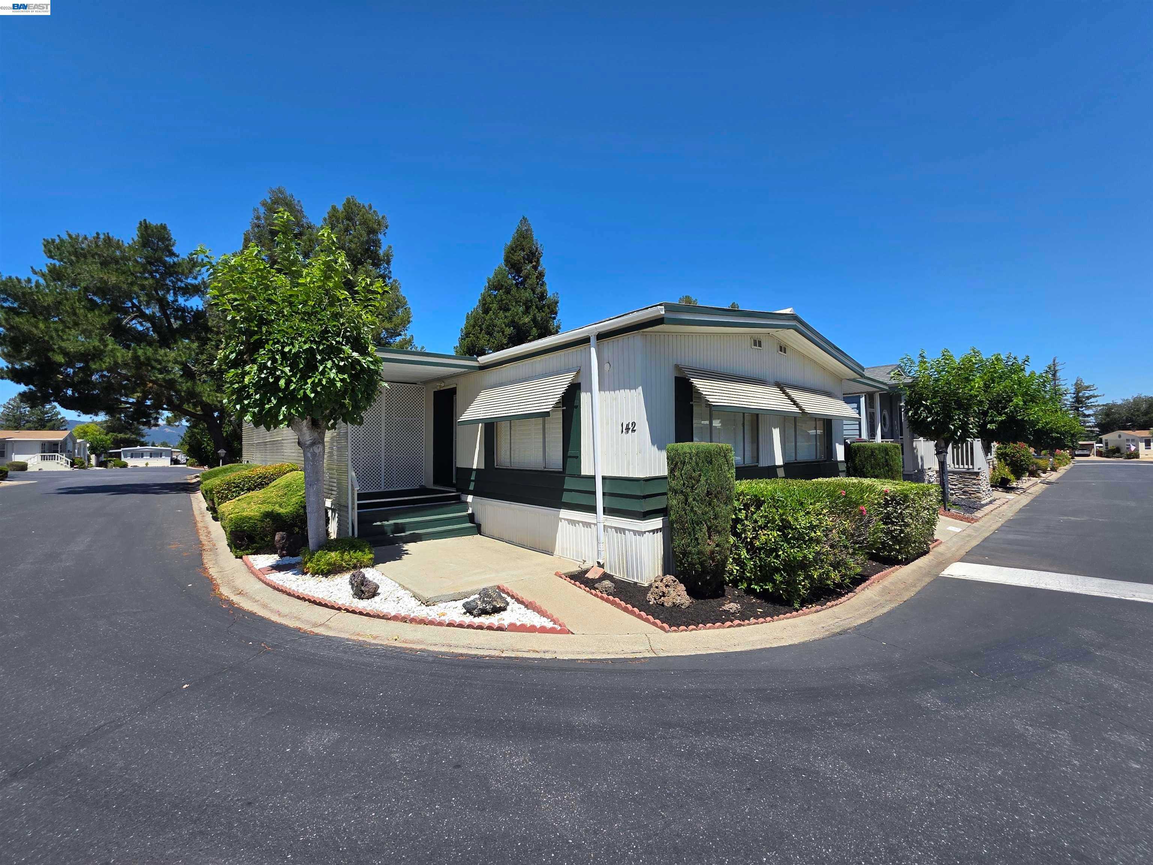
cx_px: 576
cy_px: 432
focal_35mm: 13
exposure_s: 1/2032
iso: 40
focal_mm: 2.2
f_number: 1.9
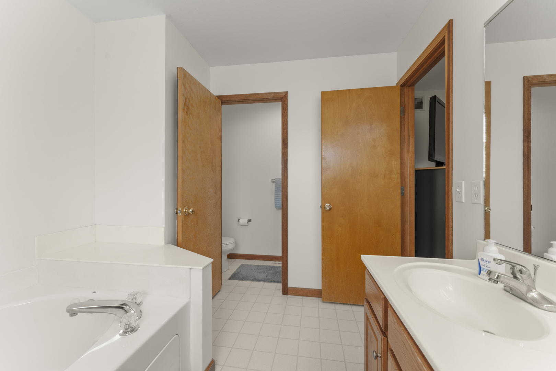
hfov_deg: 104.3
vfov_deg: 81.2
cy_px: 186
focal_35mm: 14
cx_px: 278
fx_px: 216
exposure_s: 1/6
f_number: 9
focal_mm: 14
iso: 200
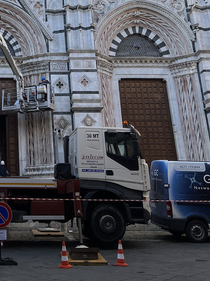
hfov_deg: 23.2
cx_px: -8
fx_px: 485
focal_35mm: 60
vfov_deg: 30.3
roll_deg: +0.6
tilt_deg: +23.3
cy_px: 11
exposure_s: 1/1209
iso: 50
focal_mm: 5.7
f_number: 1.5
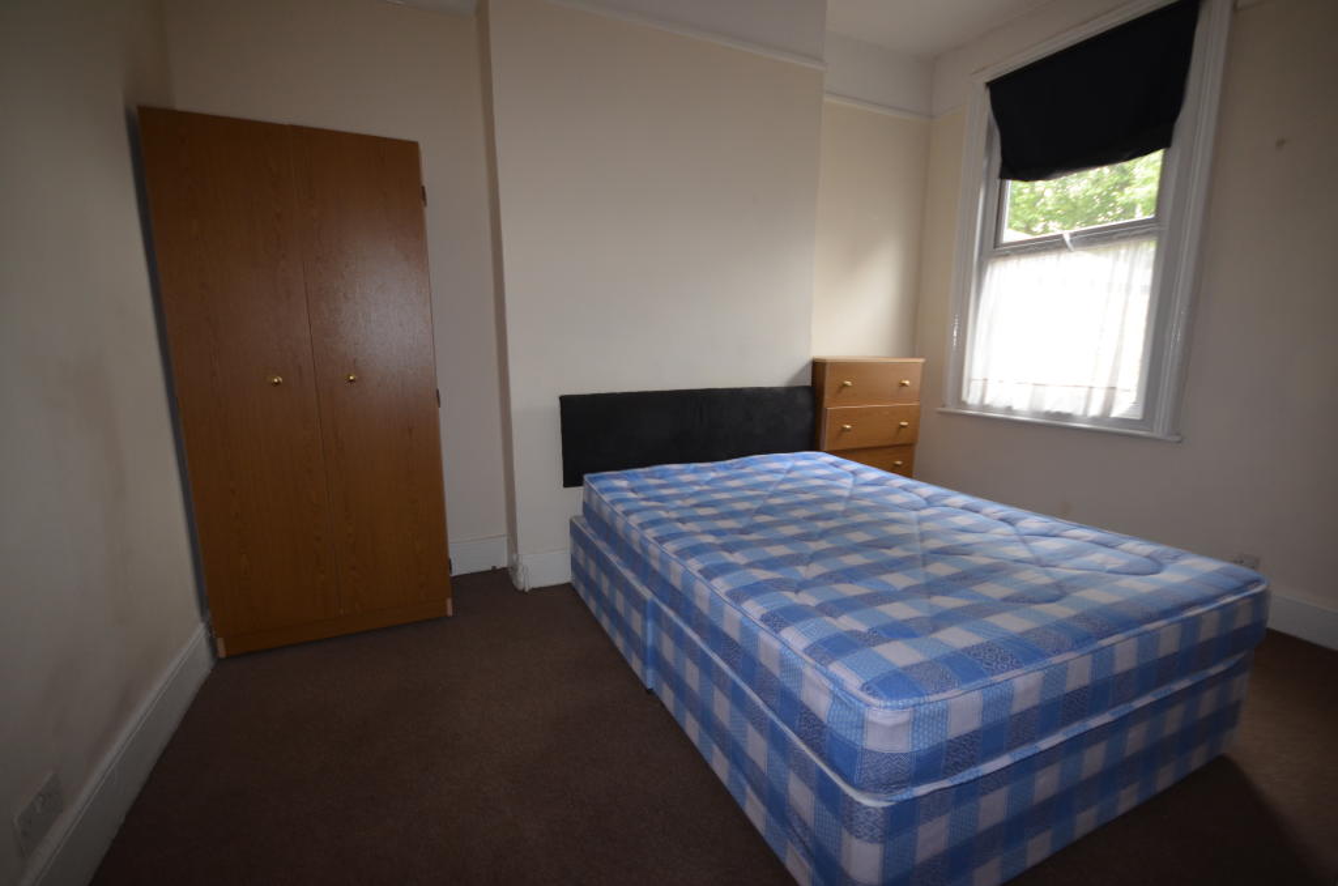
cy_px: 443
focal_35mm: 15
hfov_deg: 100.5
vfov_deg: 77.1
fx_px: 556
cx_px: 669
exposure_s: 1/60
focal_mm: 10
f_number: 4
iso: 560
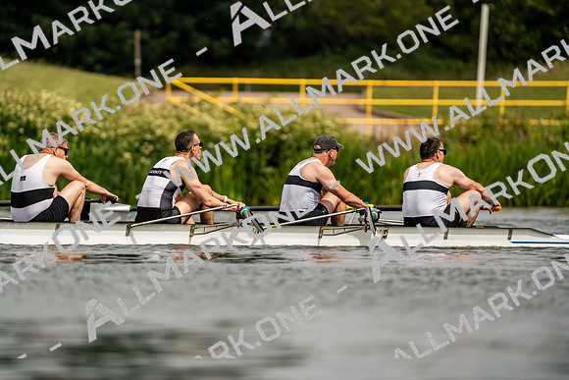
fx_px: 9485
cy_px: 190
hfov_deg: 3.4
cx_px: 284
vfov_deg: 2.3
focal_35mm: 600
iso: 160
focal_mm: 600
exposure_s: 1/2000
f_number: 6.3
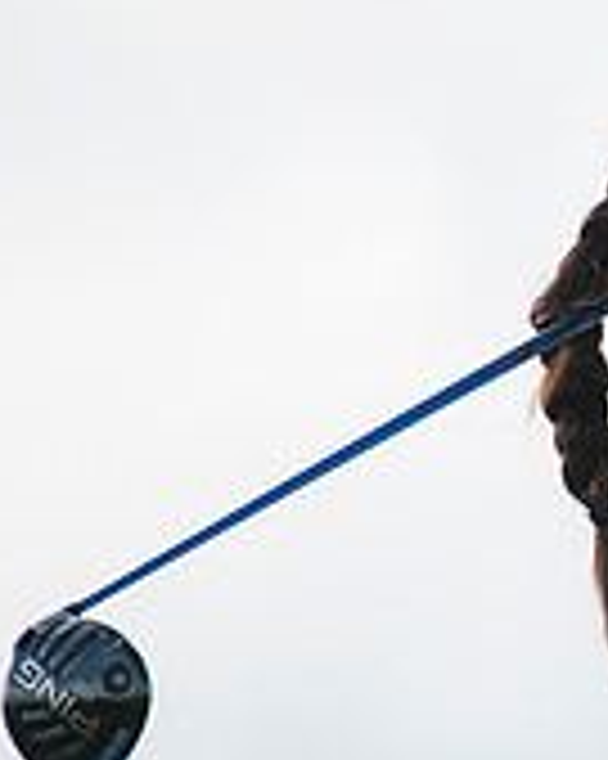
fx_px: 21770
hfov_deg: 1.6
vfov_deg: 2.0
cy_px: 265
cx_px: 1248
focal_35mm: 967
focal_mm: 300
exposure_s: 1/3200
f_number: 6.3
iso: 500
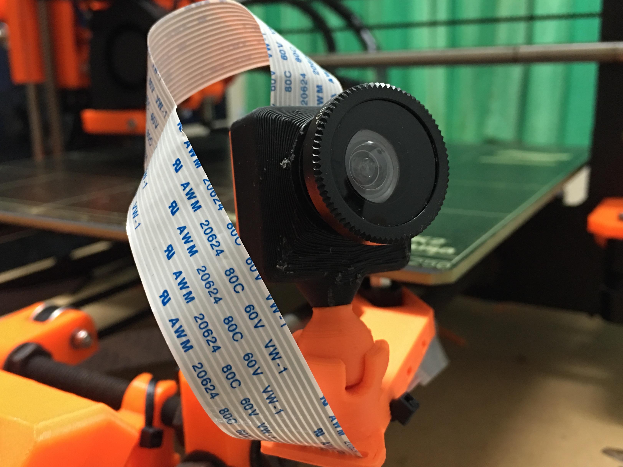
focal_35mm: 36
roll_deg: +0.9
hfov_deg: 51.3
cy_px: 228
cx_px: 292
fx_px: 648
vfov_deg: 39.7
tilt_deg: -12.3
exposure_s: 1/10
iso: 80
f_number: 2.2
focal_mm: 4.15
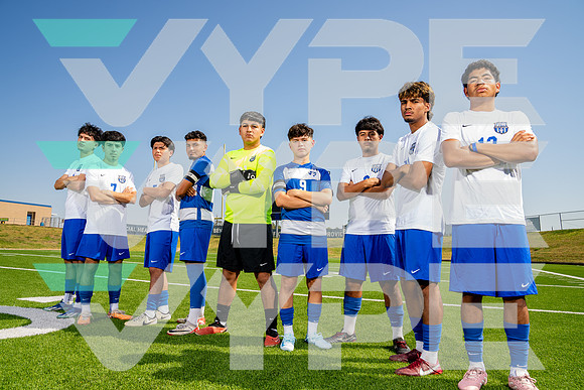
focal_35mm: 24
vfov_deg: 53.2
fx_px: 389
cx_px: 292
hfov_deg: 73.7
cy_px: 195
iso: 50
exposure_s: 1/125
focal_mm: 24
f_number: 7.1
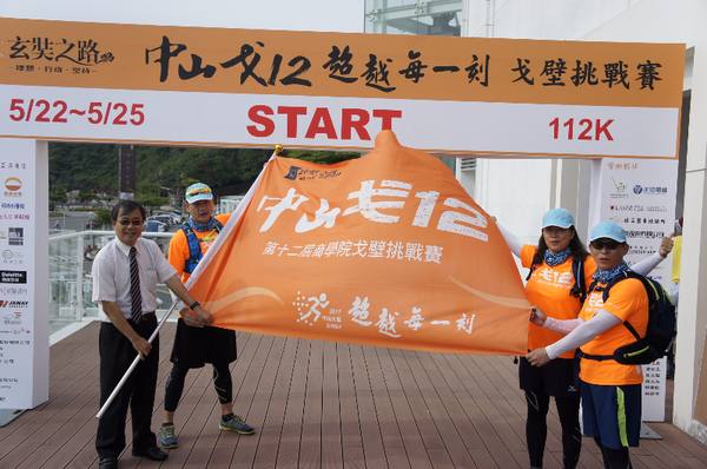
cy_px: 234
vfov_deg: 35.4
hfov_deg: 51.4
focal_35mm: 38
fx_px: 735
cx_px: 354
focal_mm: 25
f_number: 5.6
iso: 200
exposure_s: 1/800
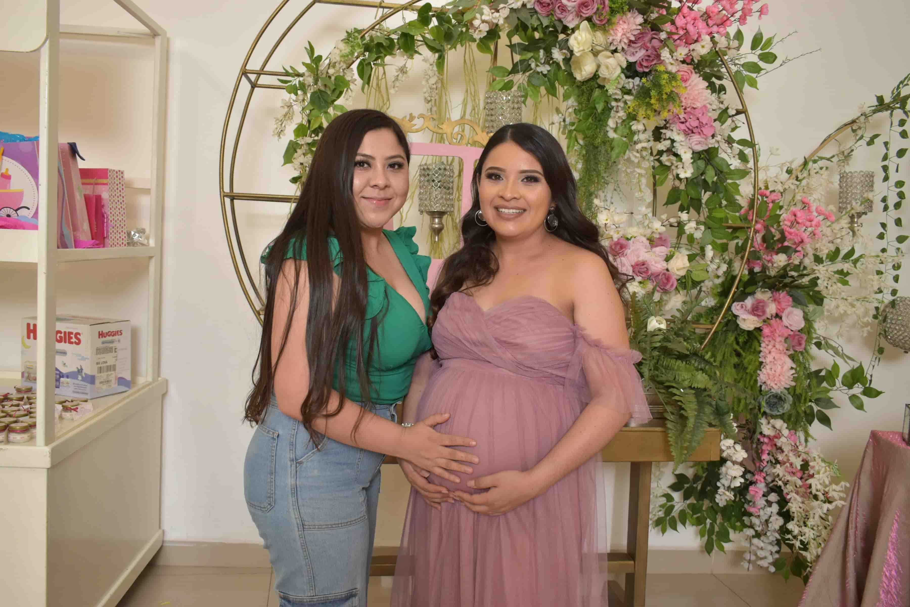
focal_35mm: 30
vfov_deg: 43.6
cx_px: 455
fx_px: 758
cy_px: 304
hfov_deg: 61.9
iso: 800
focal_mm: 20
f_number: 5
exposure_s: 1/50
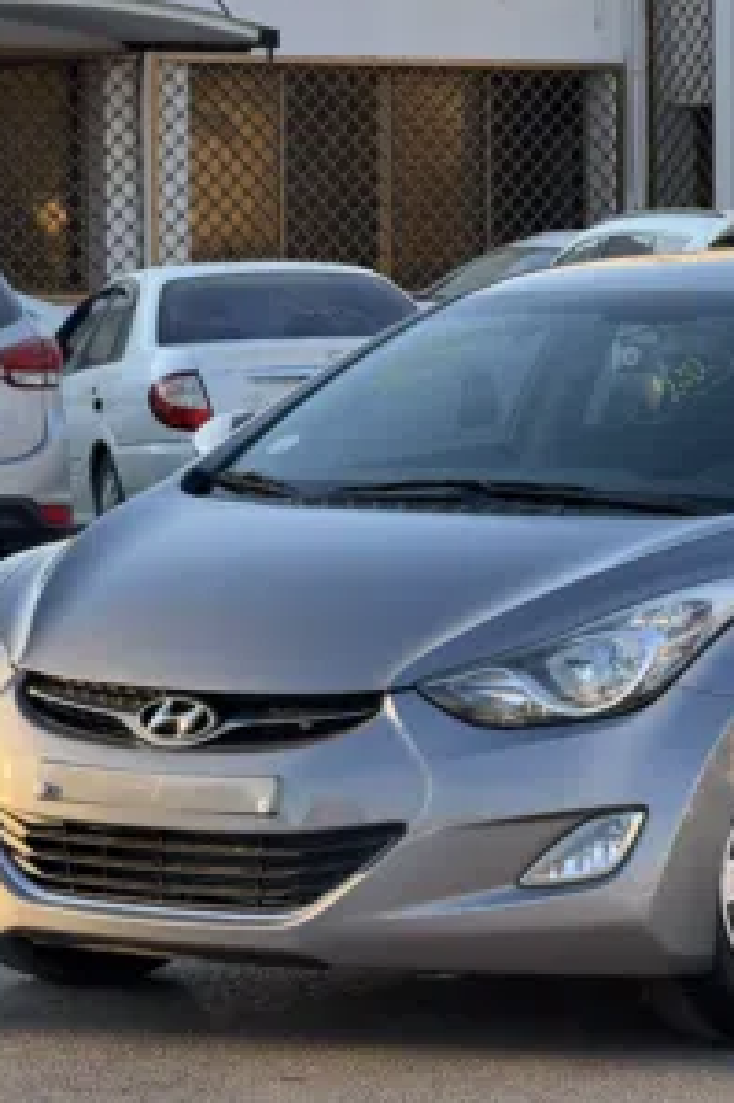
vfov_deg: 12.3
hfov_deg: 8.2
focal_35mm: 167
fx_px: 5113
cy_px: 439
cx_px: 454
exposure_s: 1/233
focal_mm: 15.66
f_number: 2.8
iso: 50
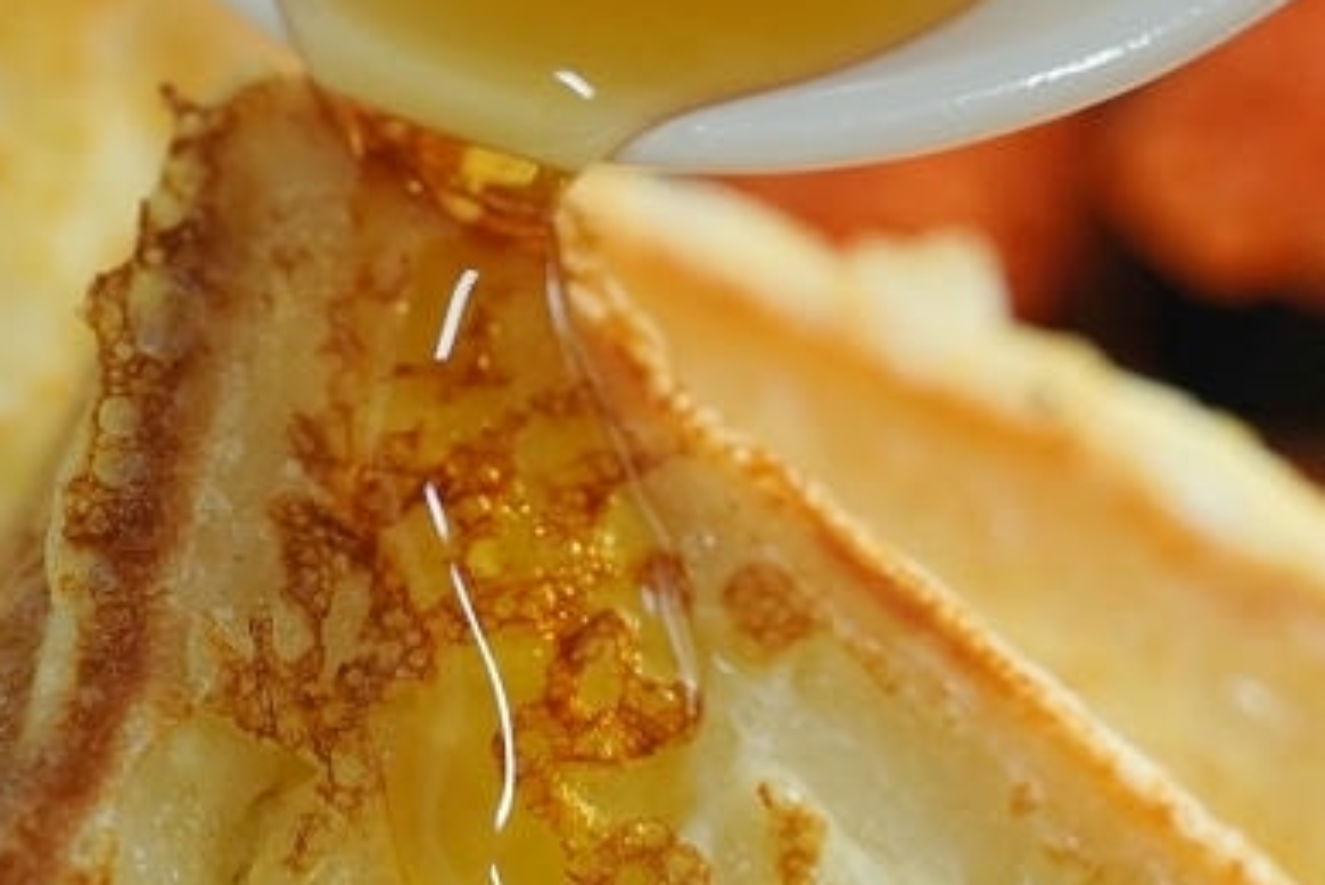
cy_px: 454
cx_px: 369
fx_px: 3755
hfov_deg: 19.9
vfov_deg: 13.4
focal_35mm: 102
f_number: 4
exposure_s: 1/60
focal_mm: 33
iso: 1250
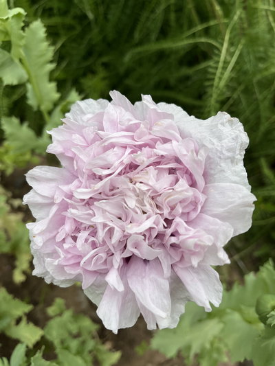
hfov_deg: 53.1
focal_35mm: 26
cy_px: 183
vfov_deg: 67.3
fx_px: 275
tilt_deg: -71.4
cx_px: 138
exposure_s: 1/975
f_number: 1.6
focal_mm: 5.1
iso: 50
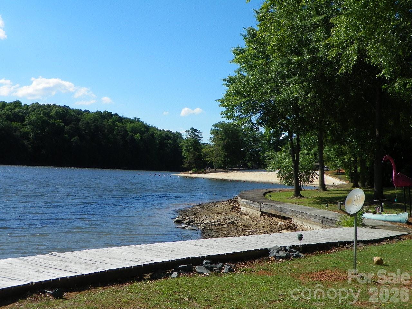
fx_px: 512
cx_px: 206
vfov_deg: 33.6
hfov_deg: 43.9
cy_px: 154
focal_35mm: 43
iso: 64
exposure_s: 1/320
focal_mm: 7.6
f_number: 5.6
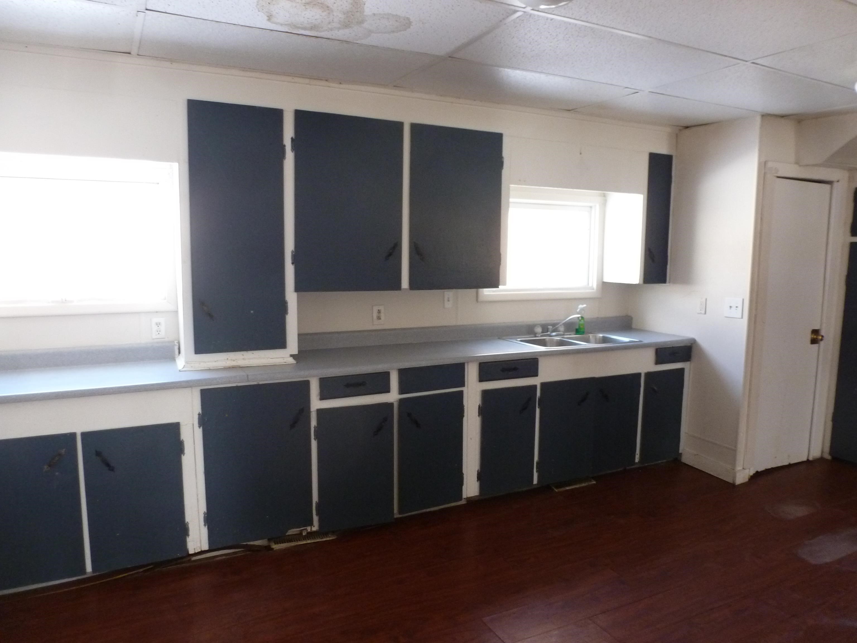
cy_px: 322
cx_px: 428
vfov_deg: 56.8
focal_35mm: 24
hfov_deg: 71.6
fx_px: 594
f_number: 3.3
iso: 400
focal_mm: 4.3
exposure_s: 1/30
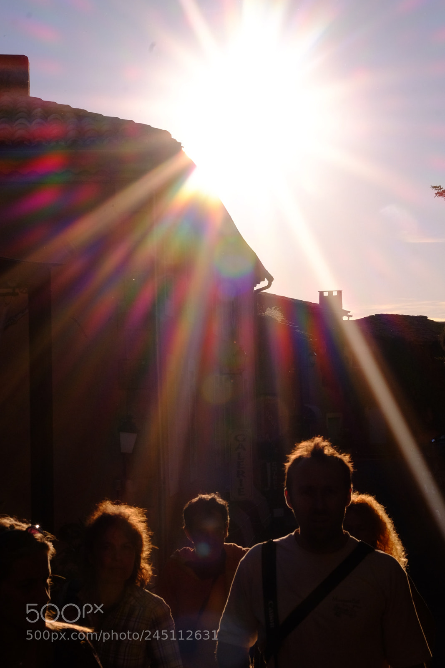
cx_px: 222
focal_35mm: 83
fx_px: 1539
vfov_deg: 24.5
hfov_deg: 16.5
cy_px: 334
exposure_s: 1/850
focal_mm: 55
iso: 1000
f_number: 20
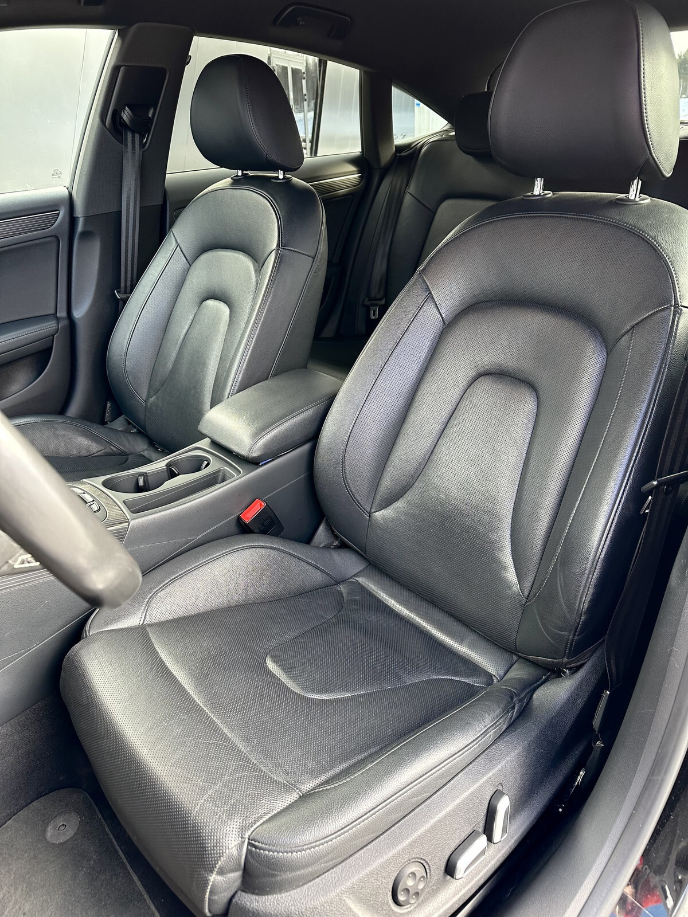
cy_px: 458
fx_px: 636
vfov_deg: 71.6
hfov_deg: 56.8
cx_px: 344
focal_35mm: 24
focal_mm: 6.86
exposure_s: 1/121
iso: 160
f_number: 1.78
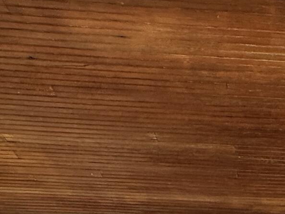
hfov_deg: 24.9
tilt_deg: -1.4
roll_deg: +0.7
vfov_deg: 14.4
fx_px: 585
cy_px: 505
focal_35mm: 71
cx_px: 337
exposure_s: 1/214
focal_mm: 2.22
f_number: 2.2
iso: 64
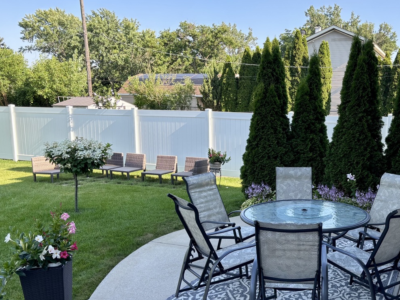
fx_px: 439
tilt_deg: -9.5
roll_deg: -1.3
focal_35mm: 38
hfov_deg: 47.8
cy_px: 182
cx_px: 279
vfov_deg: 37.6
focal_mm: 5.96
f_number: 1.6
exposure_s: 1/541
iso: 50
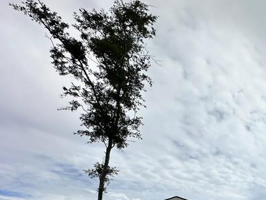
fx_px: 254
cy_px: 207
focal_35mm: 33
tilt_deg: +13.8
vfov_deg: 37.6
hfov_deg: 40.8
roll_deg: +0.4
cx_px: 310
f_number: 2.2
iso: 50
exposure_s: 1/5556
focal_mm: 2.22
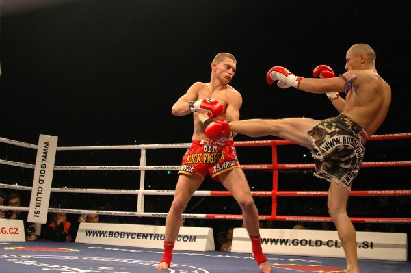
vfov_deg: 31.8
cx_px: 206
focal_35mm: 42
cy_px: 136
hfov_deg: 46.4
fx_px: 479
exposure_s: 1/400
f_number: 2.8
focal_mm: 28
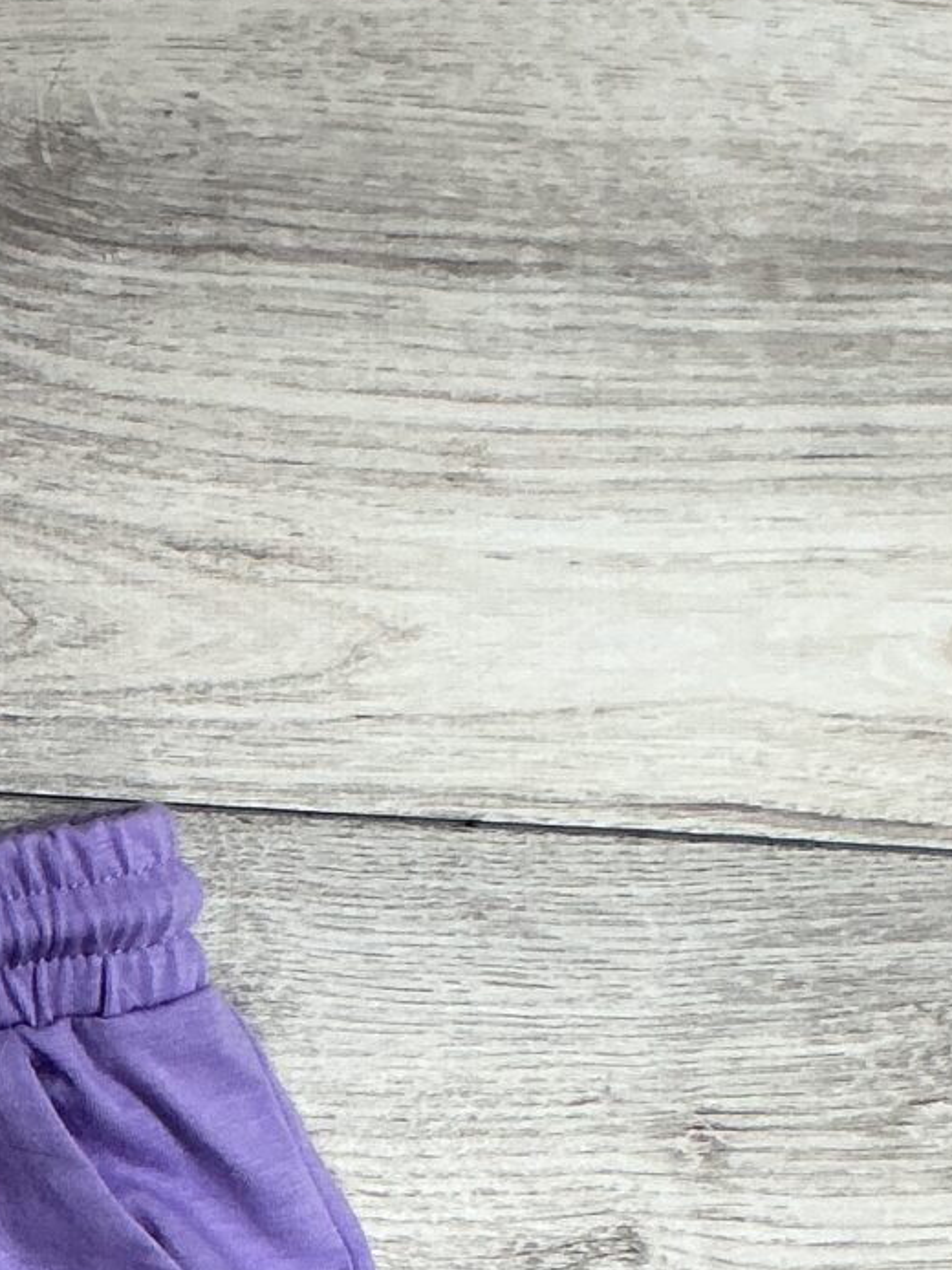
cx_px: -489
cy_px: 1232
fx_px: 3926
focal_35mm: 107
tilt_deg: -83.4
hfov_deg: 13.1
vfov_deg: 18.0
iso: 50
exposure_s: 1/50
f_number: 1.8
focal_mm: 3
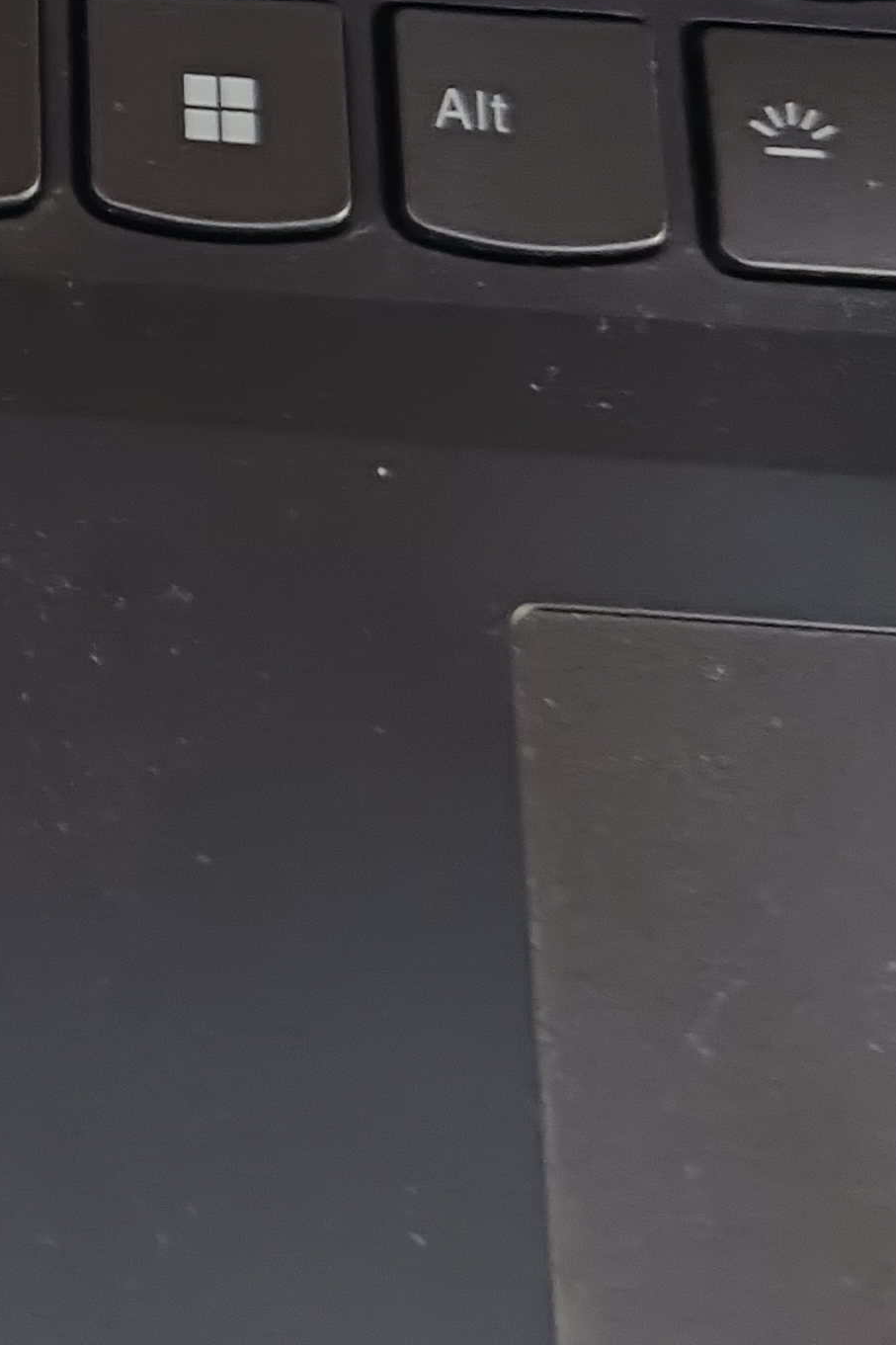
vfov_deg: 26.0
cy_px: -118
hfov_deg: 15.5
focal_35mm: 72
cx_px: -844
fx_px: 2688
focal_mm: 5.56
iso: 2202
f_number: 1.88
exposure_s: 1/33.3
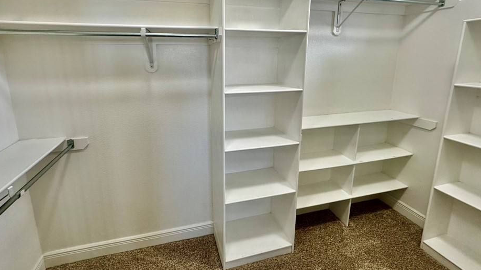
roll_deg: +0.3
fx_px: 217
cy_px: 99
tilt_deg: -10.2
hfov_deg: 95.8
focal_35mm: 17
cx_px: 223
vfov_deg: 62.9
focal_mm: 2.22
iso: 160
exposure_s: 1/120
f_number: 2.2
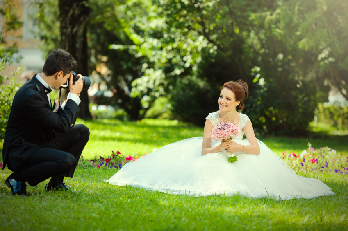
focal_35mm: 165
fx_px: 1594
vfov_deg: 8.3
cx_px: 174
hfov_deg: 12.5
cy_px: 116
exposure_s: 1/250
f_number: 3.5
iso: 100
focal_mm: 165
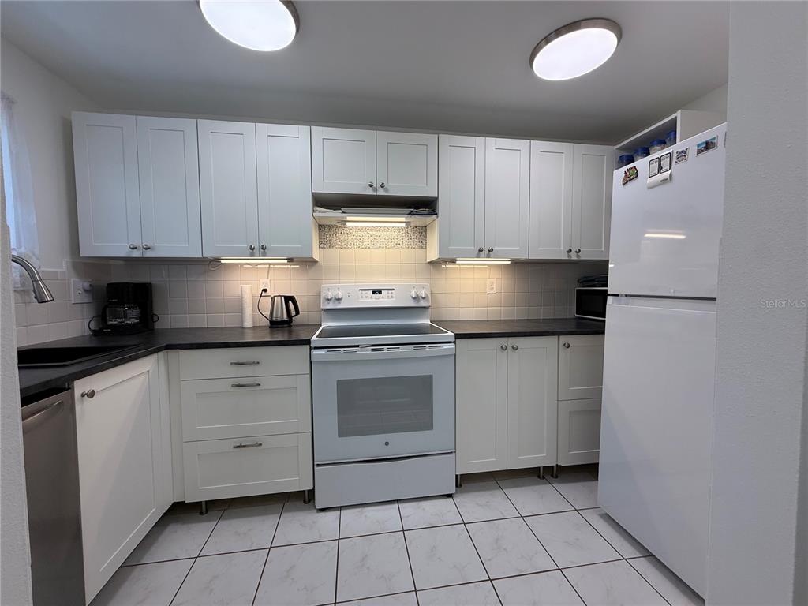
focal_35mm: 14
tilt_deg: -2.4
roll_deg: +0.5
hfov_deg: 102.1
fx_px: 327
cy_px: 303
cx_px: 404
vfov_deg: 85.7
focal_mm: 2.22
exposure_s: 1/120
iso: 80
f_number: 2.2
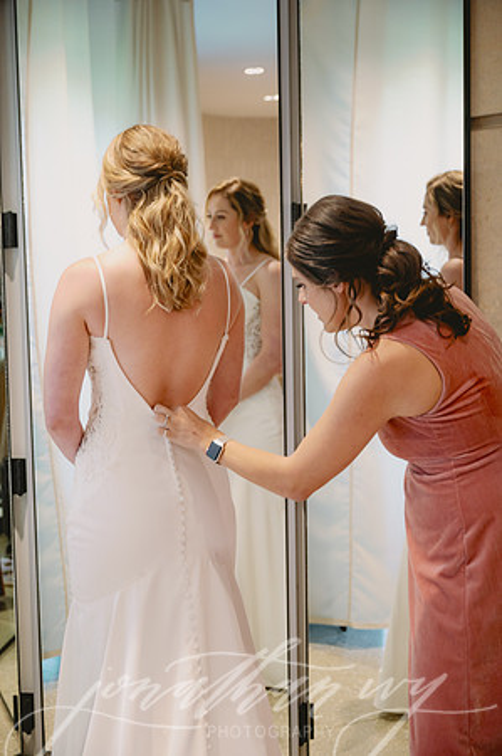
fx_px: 1027
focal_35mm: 49
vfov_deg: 40.4
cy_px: 378
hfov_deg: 27.5
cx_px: 251
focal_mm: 49
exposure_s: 1/200
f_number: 2.8
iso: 800
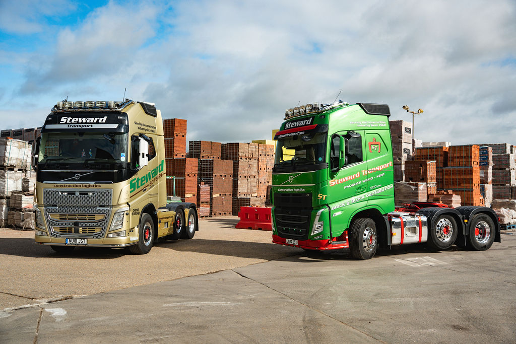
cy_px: 172
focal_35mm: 37
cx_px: 258
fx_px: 530
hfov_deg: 51.9
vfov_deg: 36.0
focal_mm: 37
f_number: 5.6
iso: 160
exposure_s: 1/400
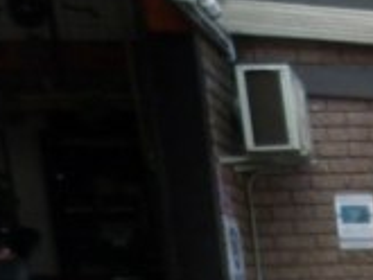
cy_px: 653
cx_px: 816
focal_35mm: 121
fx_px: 1305
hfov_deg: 13.3
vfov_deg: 10.6
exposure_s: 1/60
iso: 100
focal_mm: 4.5
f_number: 2.8
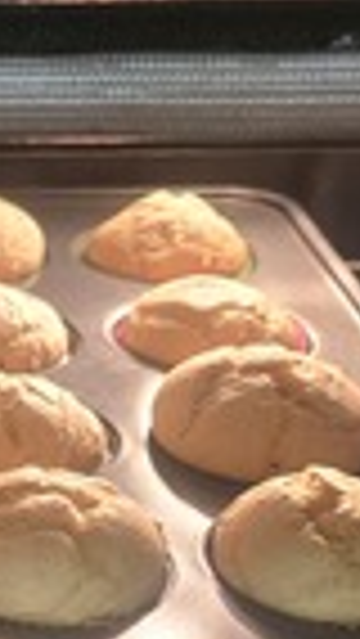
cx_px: -310
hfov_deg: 10.7
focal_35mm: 106
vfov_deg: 19.7
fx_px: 1797
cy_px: 590
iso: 1000
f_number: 1.7
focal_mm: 6.3
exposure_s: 1/120
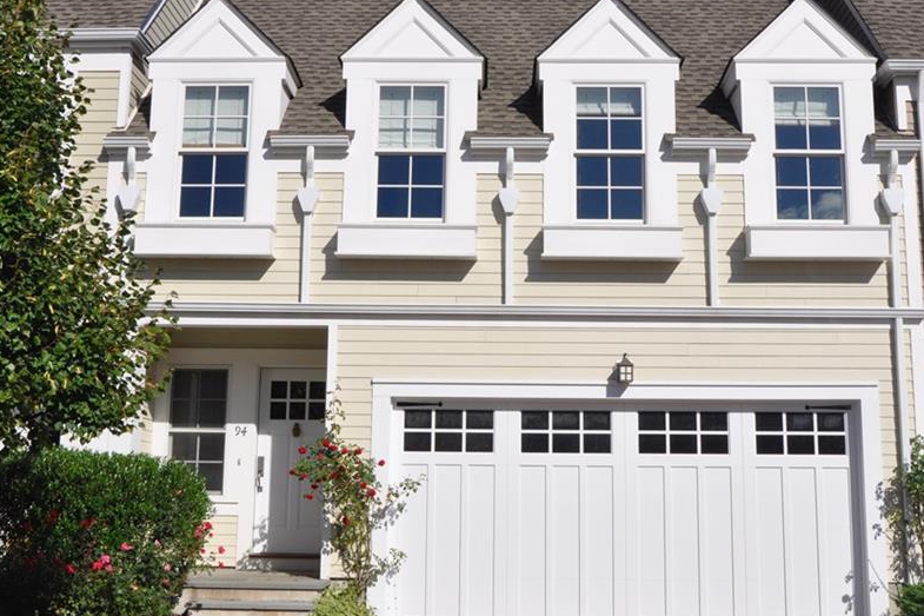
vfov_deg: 31.2
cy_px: 299
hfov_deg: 45.4
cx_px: 484
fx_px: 1103
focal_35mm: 43
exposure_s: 1/640
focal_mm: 22
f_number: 13
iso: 500
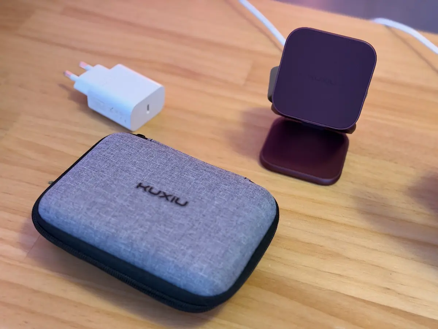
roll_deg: -6.7
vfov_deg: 30.3
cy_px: 164
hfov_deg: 39.7
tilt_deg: -43.9
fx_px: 607
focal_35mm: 48
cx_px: 219
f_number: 1.78
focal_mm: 6.76
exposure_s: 1/30
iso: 640
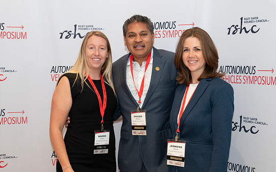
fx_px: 467
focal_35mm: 62
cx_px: 138
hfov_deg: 33.0
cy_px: 81
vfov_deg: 21.0
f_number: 8
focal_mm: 40
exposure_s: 1/80
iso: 2500
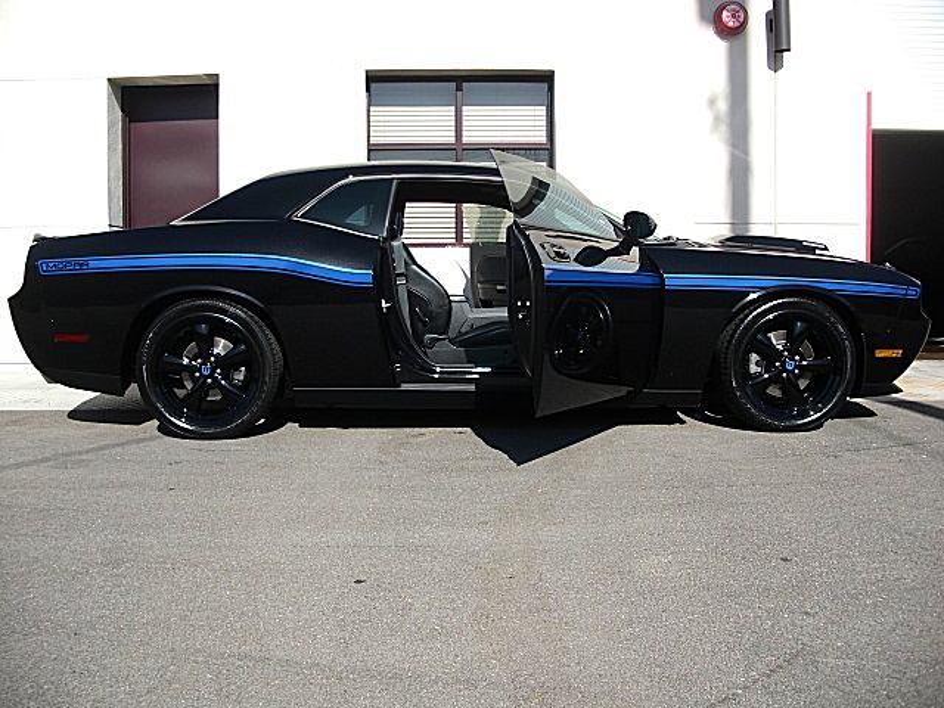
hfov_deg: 51.4
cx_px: 472
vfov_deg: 39.7
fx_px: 982
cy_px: 354
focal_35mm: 36
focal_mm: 6.3
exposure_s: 1/640
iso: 50
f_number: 2.8
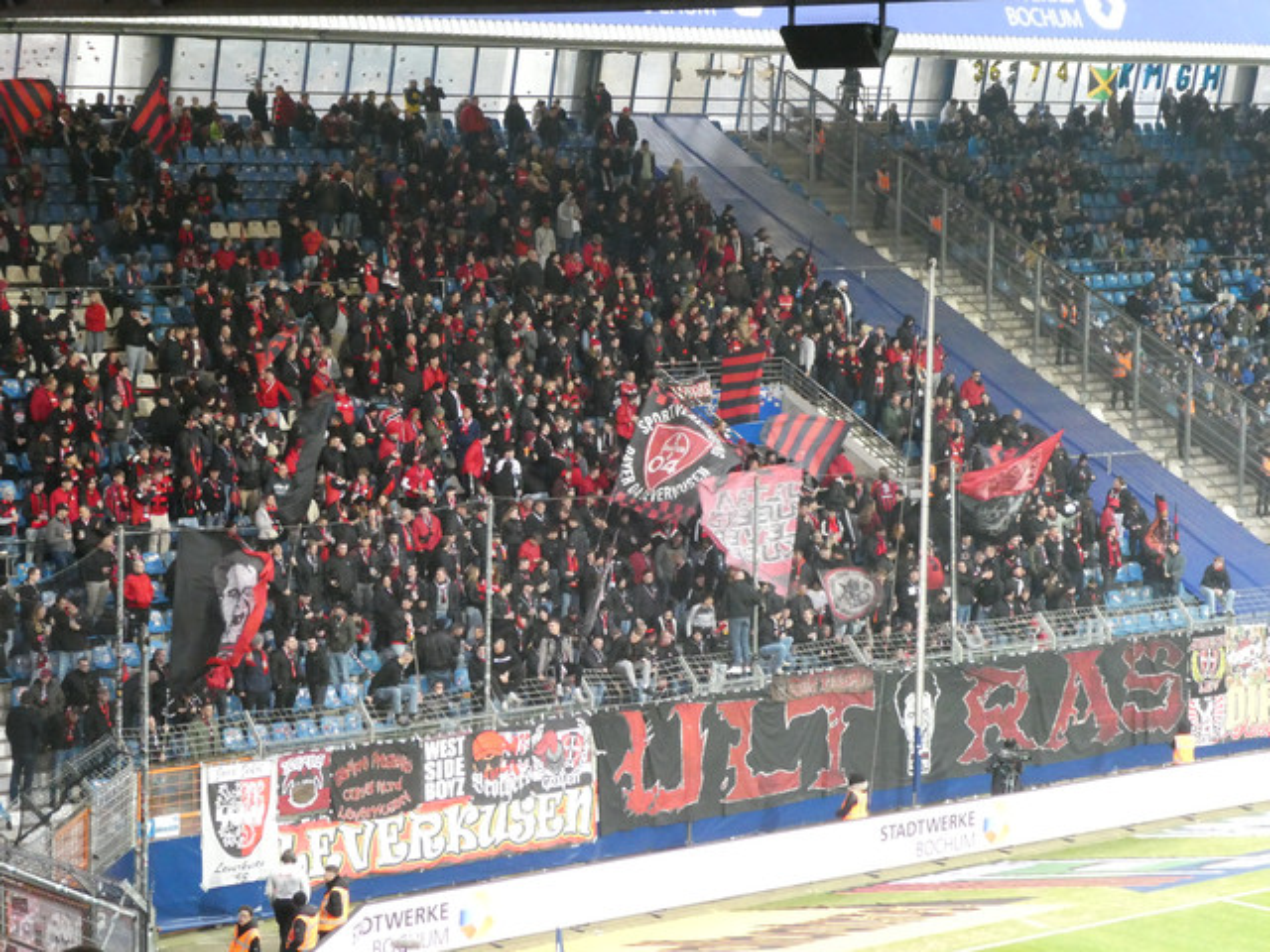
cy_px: 476
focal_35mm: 90
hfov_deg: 21.8
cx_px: 635
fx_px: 3302
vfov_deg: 16.4
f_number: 4.9
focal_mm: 16.1
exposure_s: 1/80
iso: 1250
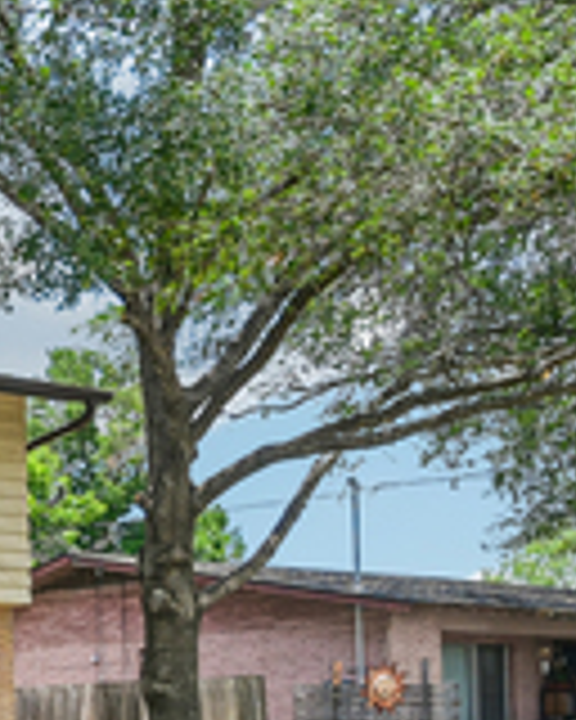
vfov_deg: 29.5
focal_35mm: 64
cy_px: 412
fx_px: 1364
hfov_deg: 16.3
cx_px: -666
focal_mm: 17
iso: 400
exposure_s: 1/320
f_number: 8
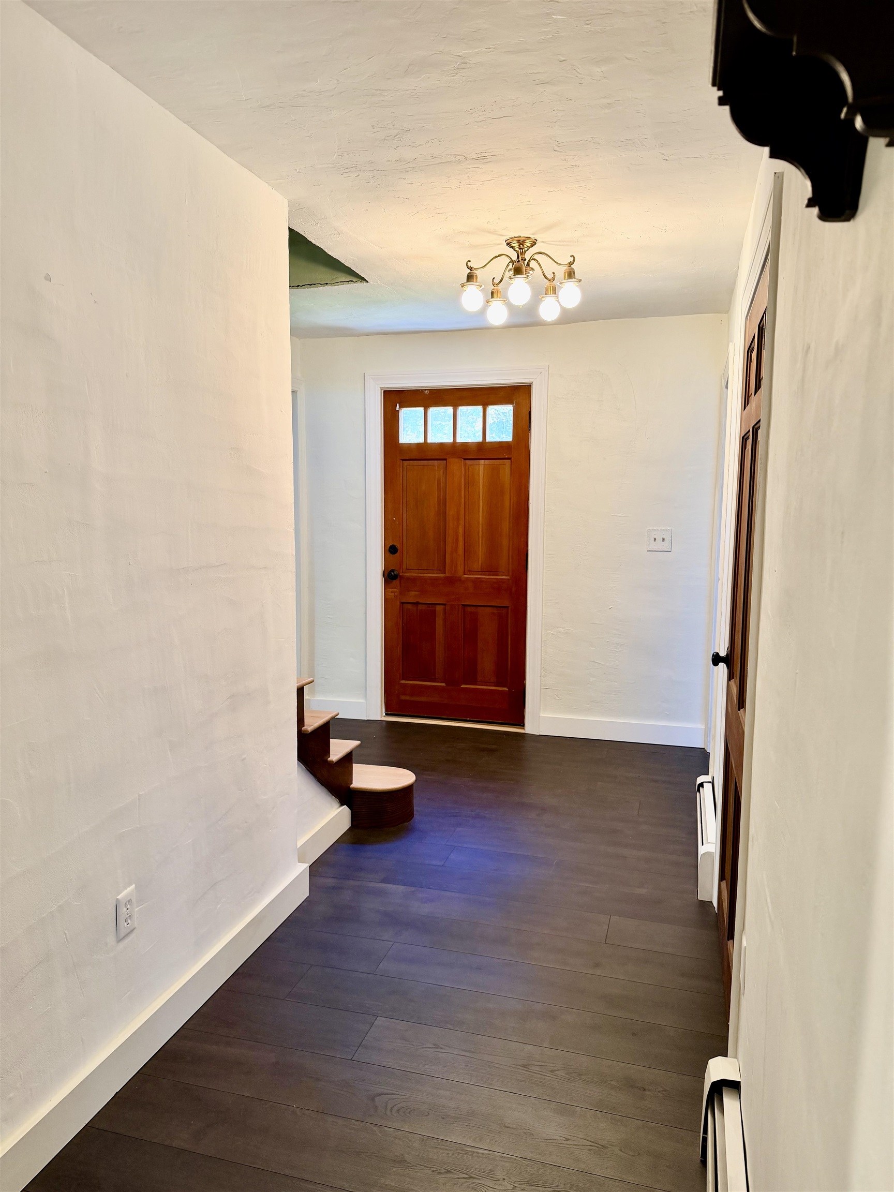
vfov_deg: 71.6
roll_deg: -0.6
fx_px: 826
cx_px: 447
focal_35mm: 24
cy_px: 596
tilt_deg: -7.3
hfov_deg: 56.8
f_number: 1.78
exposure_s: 1/60
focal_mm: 6.76
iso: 160
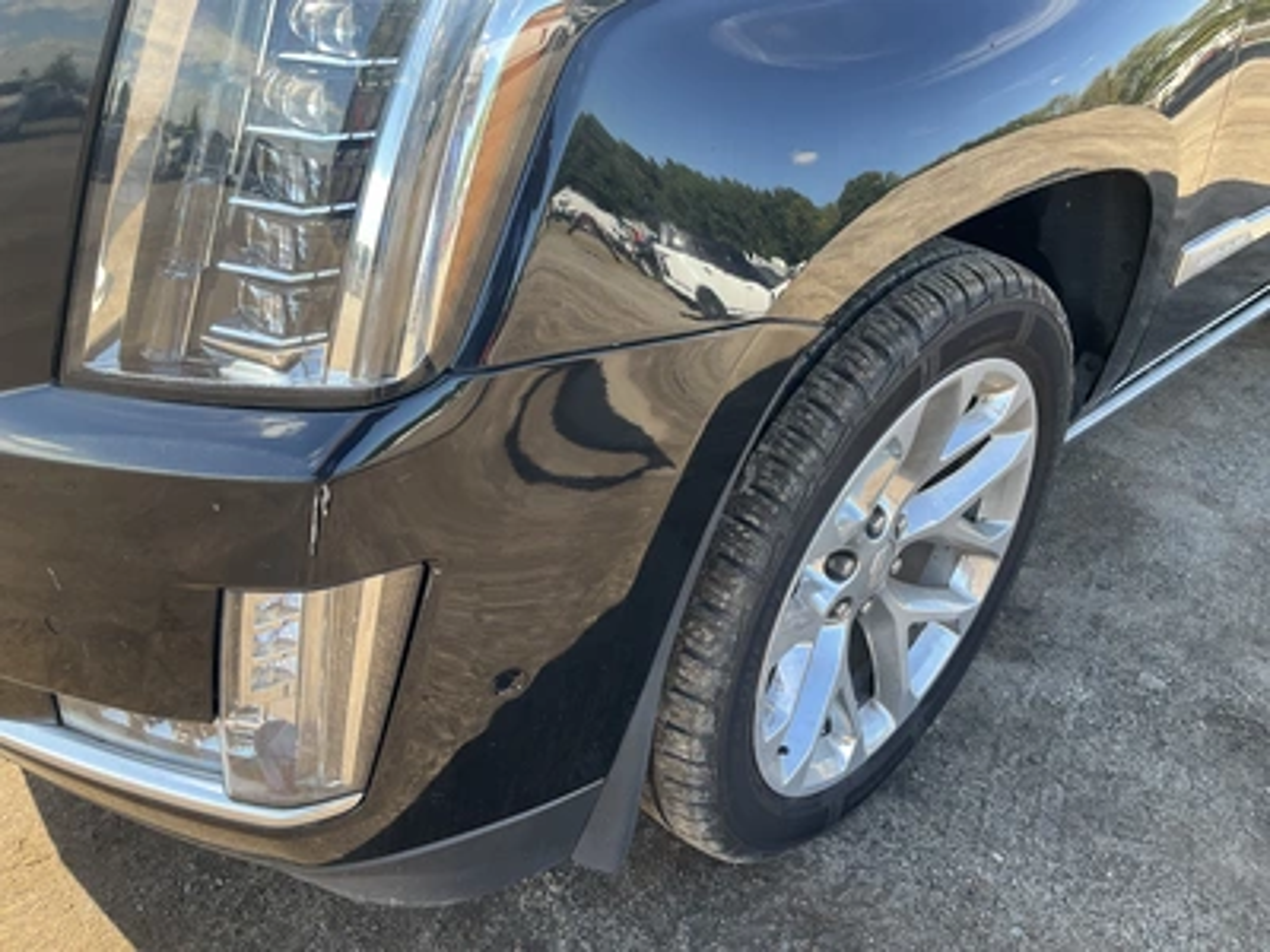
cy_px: 476
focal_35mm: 29
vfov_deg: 48.2
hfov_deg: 61.7
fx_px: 1064
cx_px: 635
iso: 20
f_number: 1.8
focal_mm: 3
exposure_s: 1/134
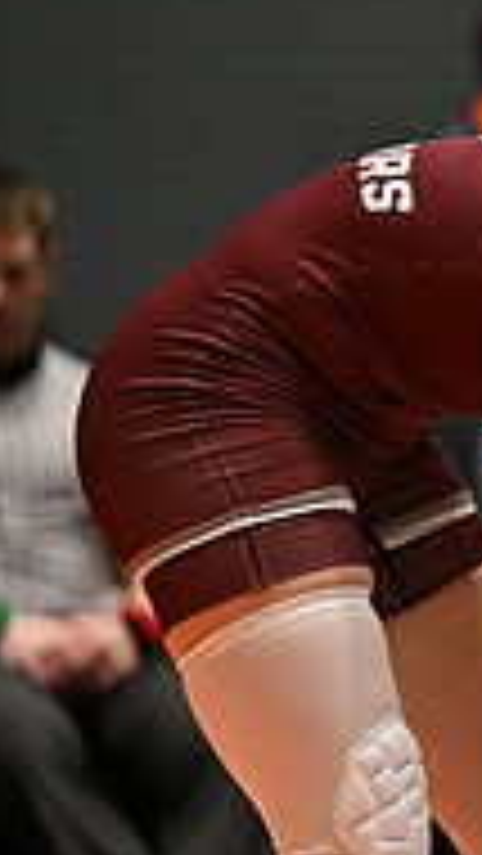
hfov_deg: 2.6
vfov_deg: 4.6
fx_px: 10556
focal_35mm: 465
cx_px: 1207
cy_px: 484
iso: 2500
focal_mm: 145
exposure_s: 1/767
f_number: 2.8
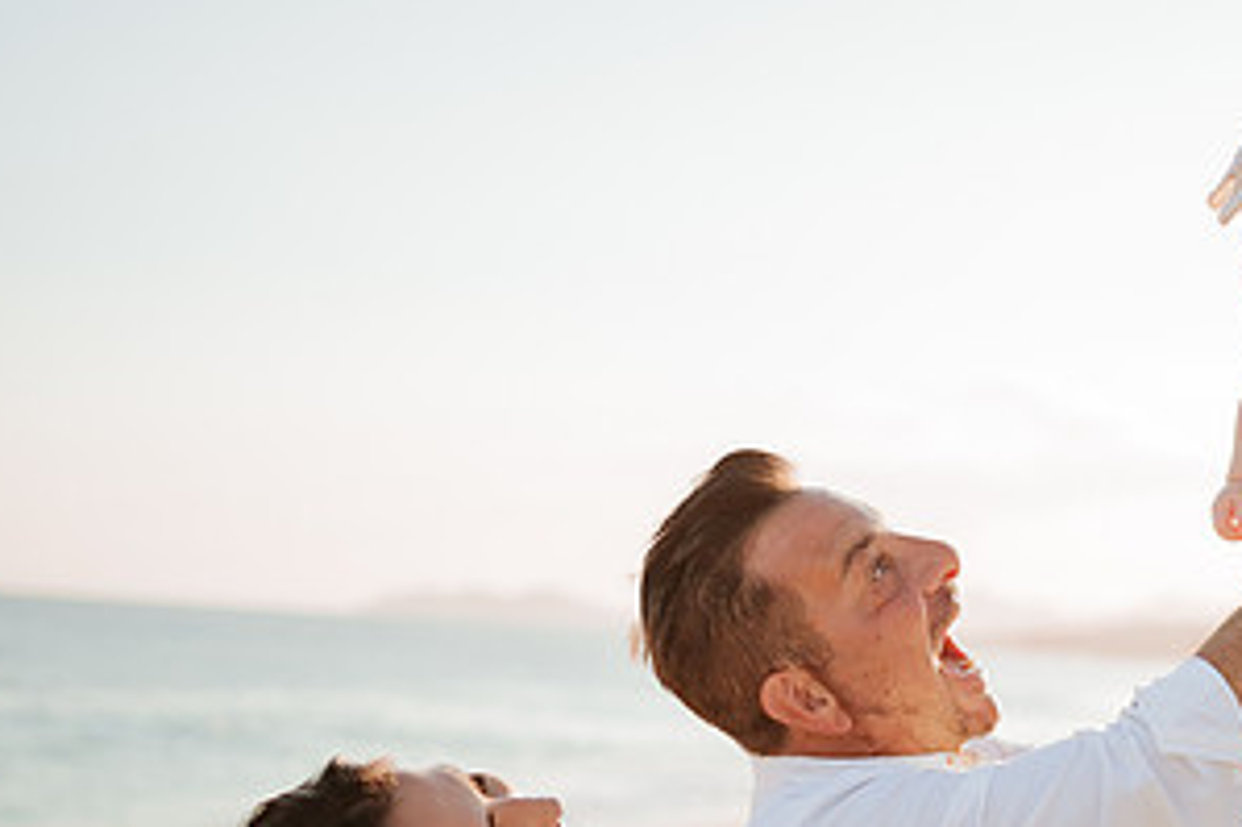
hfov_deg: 29.4
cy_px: 746
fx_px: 2345
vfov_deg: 19.6
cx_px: 876
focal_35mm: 68
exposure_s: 1/3200
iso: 100
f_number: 1.8
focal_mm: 35
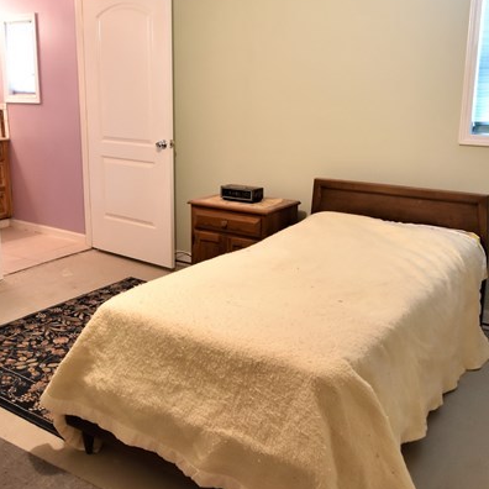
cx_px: 231
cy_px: 211
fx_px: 559
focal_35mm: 35
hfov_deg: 47.2
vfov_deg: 47.1
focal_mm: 10
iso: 1000
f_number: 8
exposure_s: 1/8
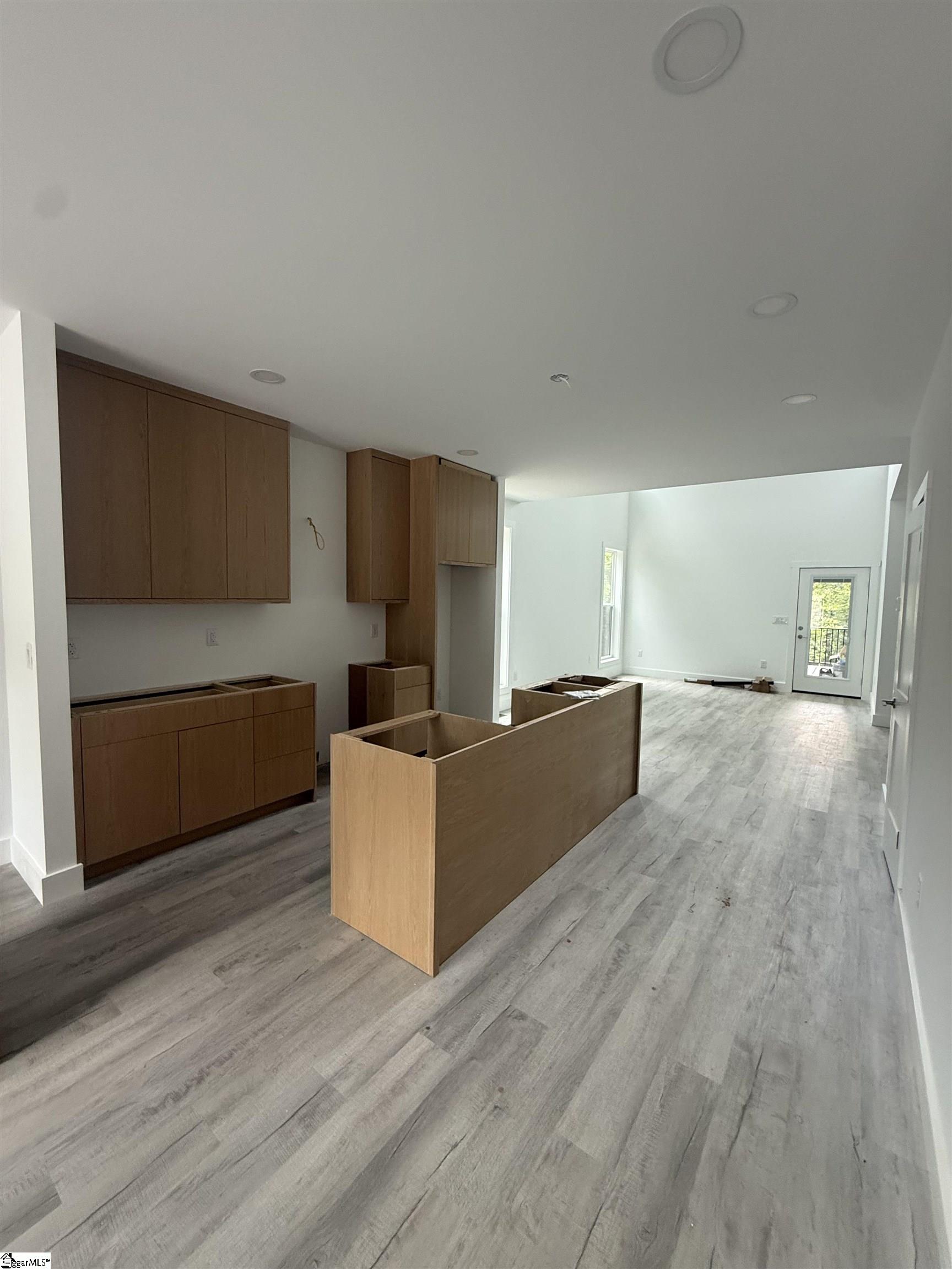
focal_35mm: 14
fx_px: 513
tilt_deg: -4.5
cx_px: 476
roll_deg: -1.3
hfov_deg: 85.7
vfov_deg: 102.1
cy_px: 634
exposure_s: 1/99
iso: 200
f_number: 2.2
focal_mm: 2.22
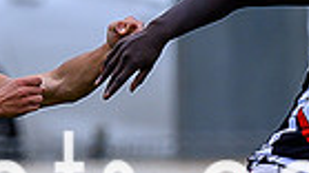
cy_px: 197
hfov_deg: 0.5
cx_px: 200
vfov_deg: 0.3
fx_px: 38569
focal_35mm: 4710
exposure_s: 1/1600
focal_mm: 500
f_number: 4
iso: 250
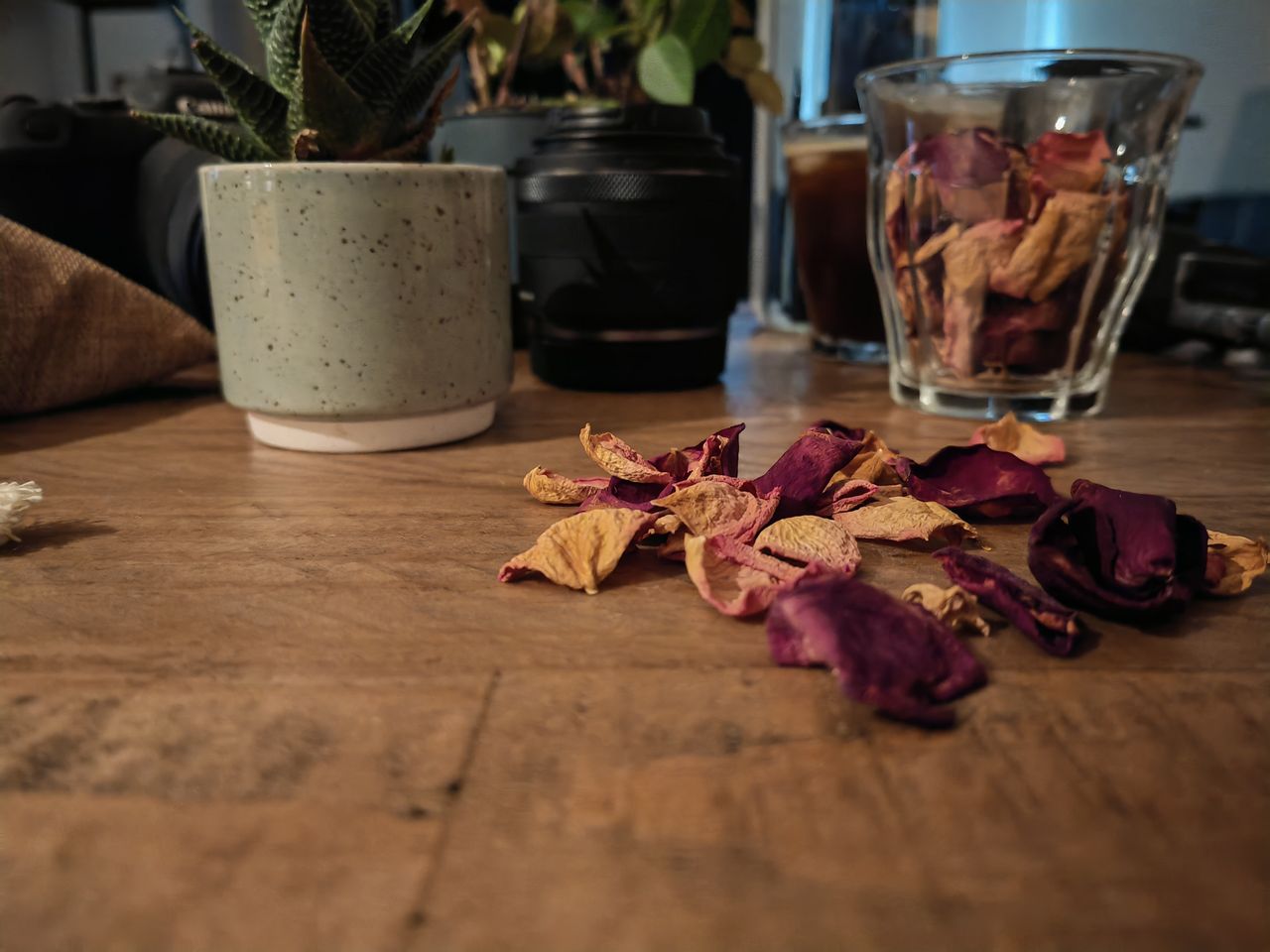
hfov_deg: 65.3
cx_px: 635
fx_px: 991
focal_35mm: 27
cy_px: 476
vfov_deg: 51.4
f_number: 1.8
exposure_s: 1/16.7
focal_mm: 5.53
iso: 6400
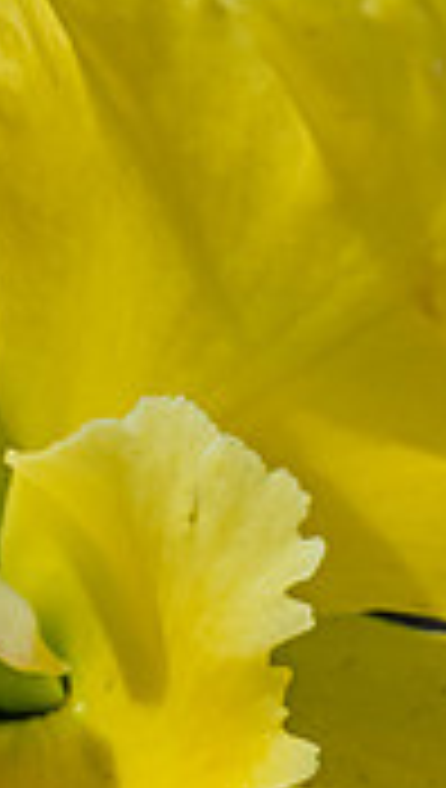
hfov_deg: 1.7
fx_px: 15470
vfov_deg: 2.9
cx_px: -53
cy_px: 603
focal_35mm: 739
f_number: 5.6
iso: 800
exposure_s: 1/5000
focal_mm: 122
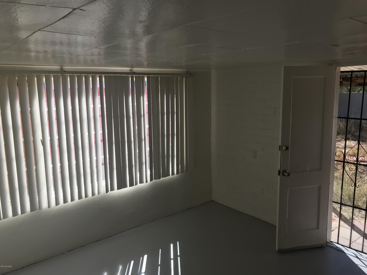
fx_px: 297
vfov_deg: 49.7
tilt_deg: -9.2
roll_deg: +2.0
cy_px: 138
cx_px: 184
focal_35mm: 28
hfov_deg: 63.4
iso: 20
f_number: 1.8
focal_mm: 3.99
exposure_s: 1/541
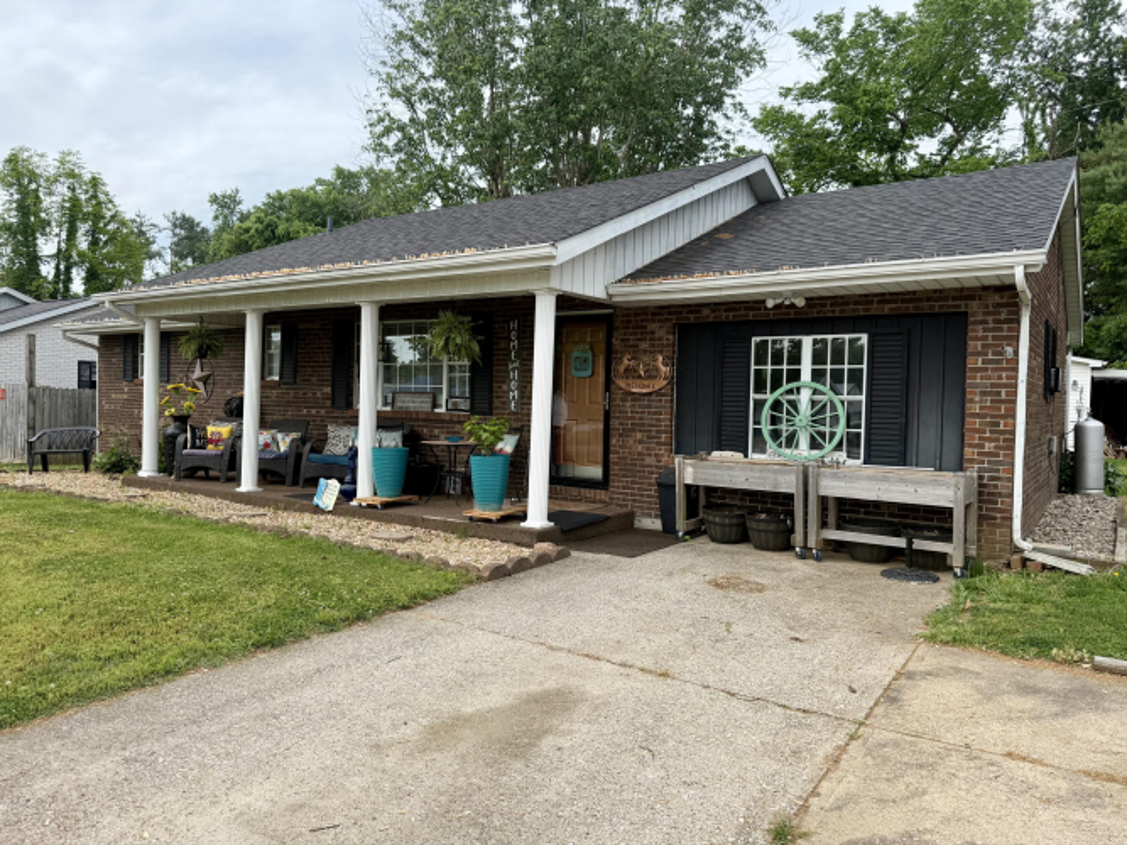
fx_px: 781
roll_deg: -1.3
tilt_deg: -1.1
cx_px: 564
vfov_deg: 56.8
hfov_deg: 71.6
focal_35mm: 24
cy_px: 422
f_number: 1.78
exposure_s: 1/2445
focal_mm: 6.76
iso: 100
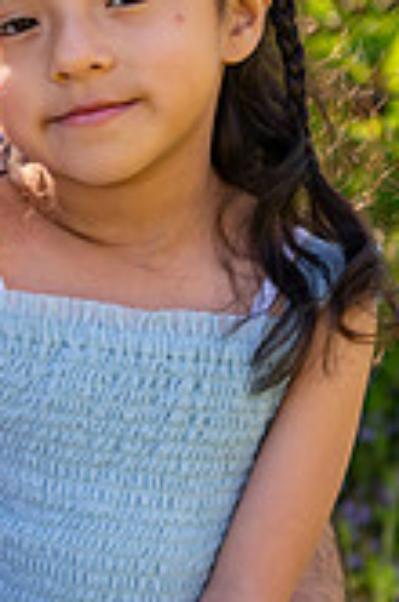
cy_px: 247
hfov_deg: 8.0
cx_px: -214
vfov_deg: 12.2
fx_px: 2805
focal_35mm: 168
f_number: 4
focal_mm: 48
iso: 200
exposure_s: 1/400
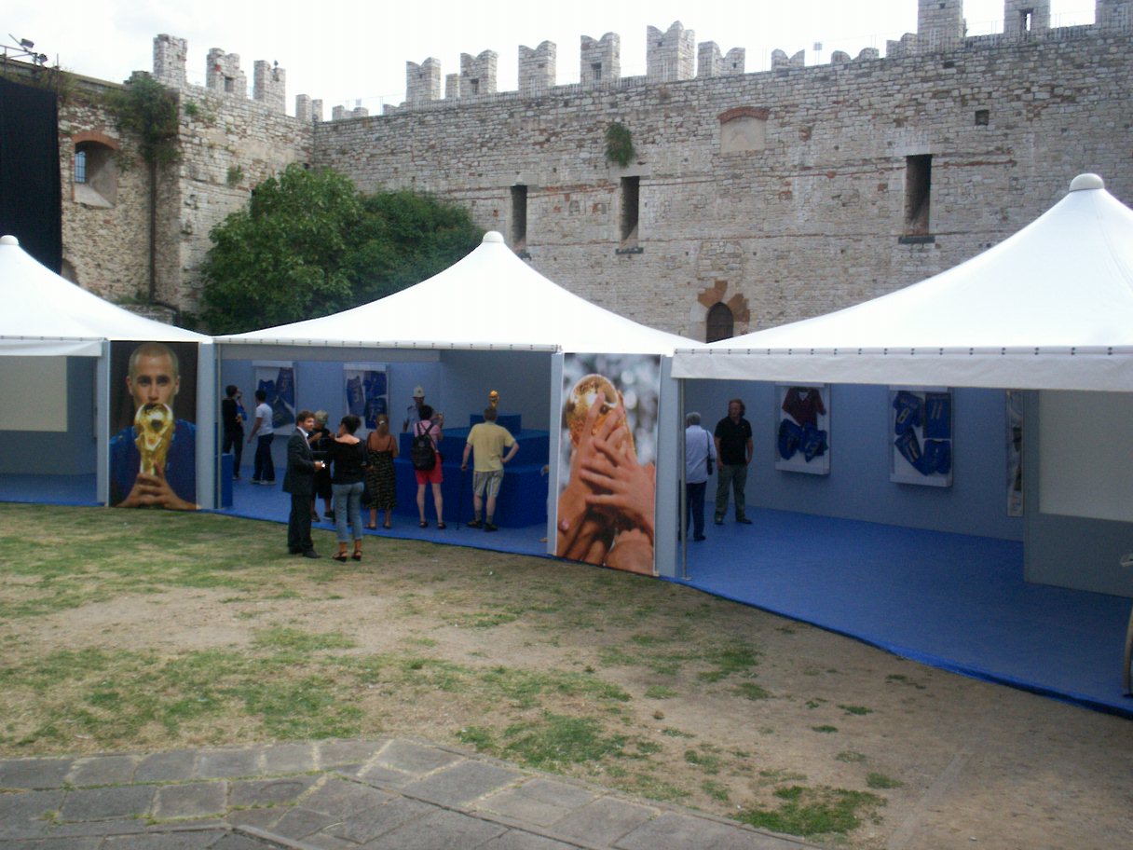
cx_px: 566
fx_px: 1178
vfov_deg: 39.7
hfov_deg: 51.4
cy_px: 425
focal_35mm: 36
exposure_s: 1/272
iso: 100
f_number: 4.5
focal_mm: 5.9
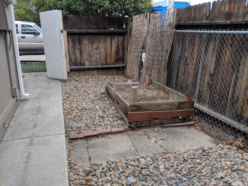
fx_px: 193
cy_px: 93
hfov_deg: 65.3
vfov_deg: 51.4
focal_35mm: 27
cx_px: 124
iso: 50
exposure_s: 1/450
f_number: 1.8
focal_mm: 4.44
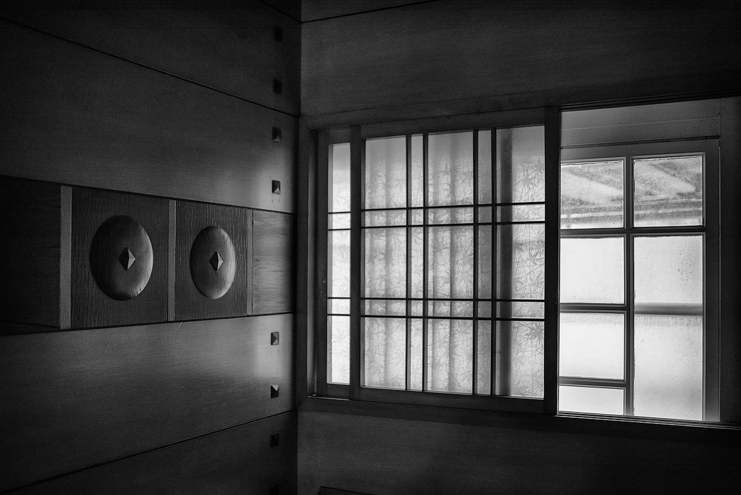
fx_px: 721
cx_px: 370
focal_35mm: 35
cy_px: 248
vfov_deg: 37.9
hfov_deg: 54.4
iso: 100
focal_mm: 35
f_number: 1.4
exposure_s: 1/125
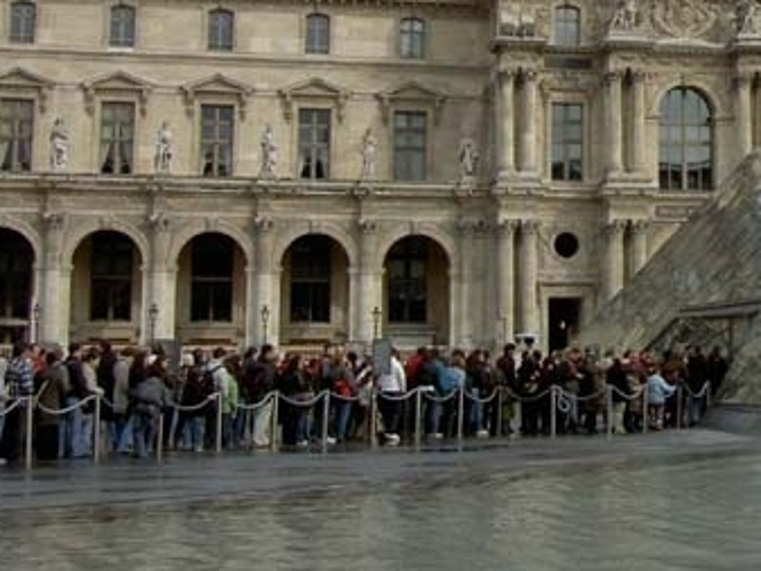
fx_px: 1781
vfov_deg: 17.8
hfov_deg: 23.1
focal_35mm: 81
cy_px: 15
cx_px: 775
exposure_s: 1/476
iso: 100
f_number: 4.7
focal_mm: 8
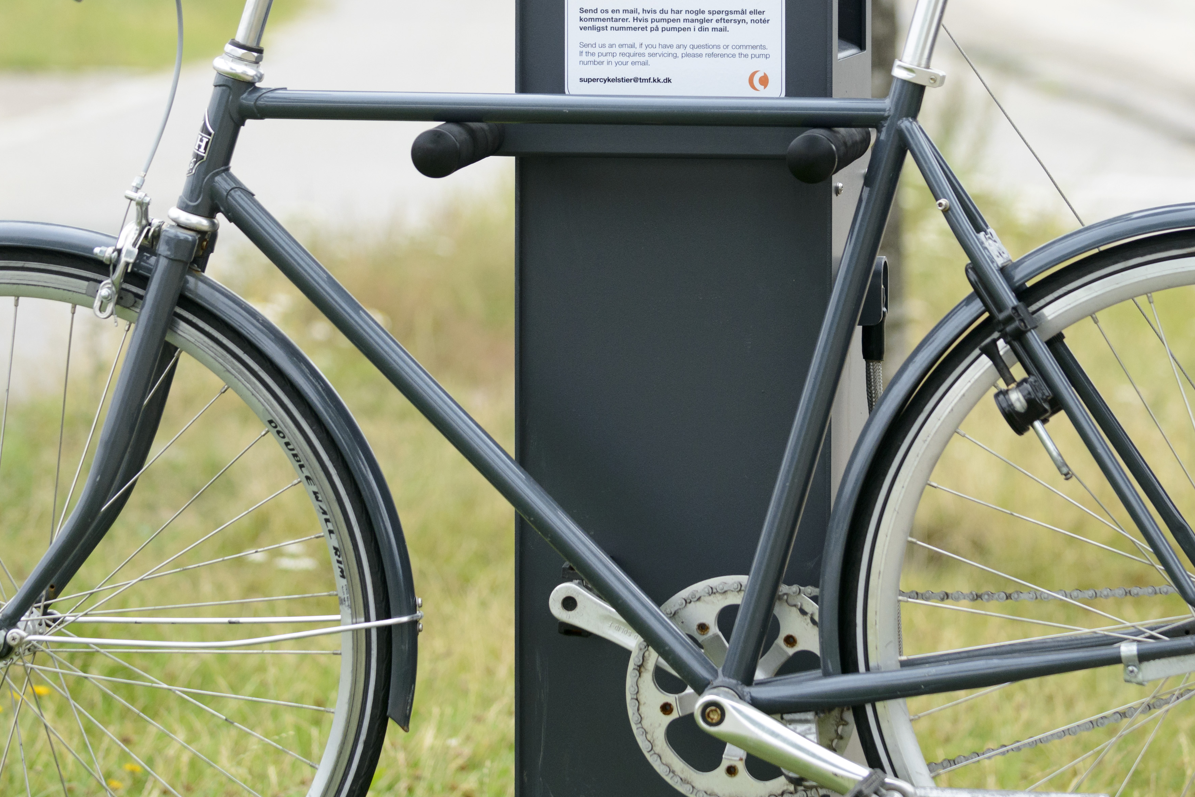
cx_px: 634
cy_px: 178
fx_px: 6242
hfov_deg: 10.9
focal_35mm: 188
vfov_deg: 7.3
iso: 400
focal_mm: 90
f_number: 2.8
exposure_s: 1/2000
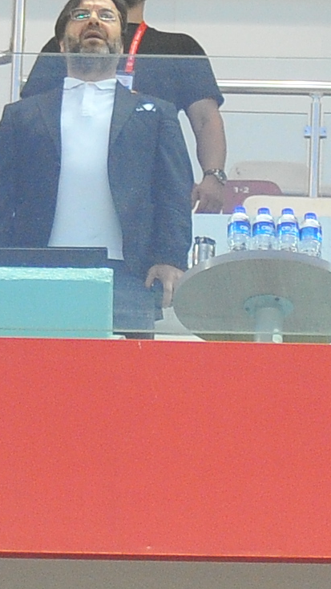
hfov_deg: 1.9
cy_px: 104
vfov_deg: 3.4
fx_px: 9937
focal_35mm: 637
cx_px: 1270
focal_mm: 105
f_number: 6.3
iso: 2000
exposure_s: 1/400
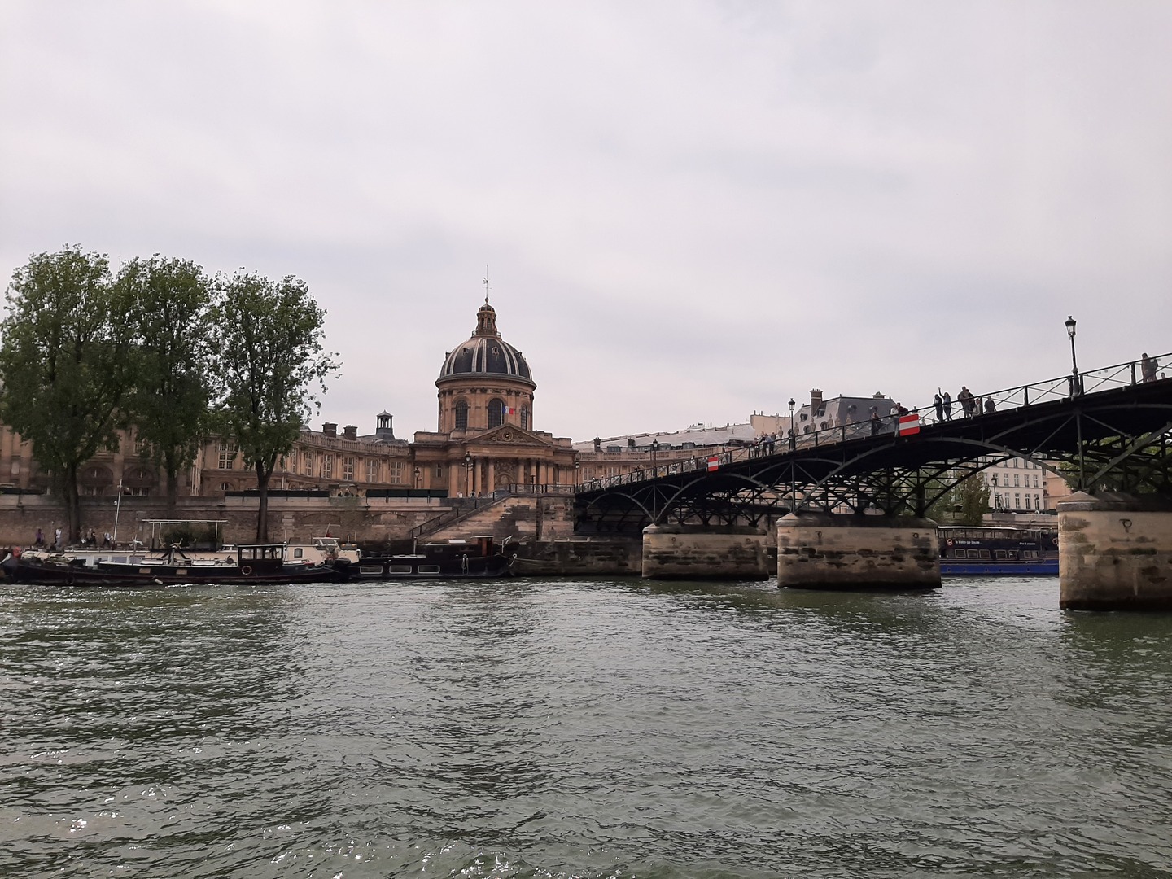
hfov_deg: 67.3
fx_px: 880
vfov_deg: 53.1
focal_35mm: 26
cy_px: 440
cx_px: 586
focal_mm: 3.93
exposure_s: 1/7042
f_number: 1.7
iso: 40
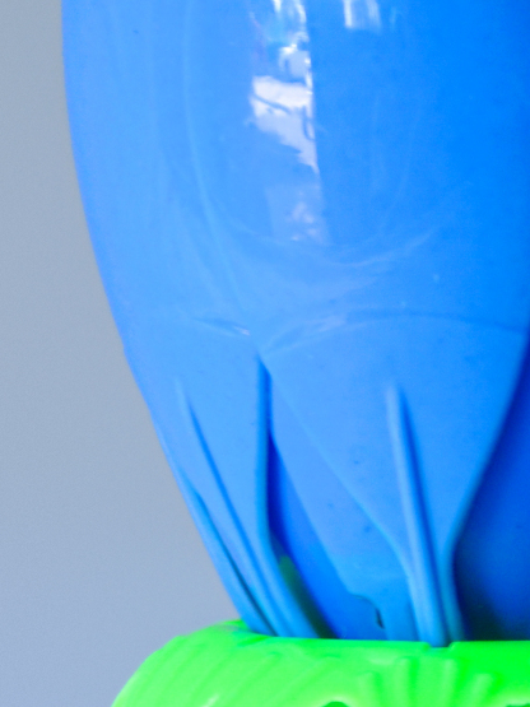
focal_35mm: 270
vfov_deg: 7.3
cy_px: 489
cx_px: 406
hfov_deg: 5.5
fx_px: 5514
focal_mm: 52
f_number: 5.6
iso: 220
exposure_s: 1/30
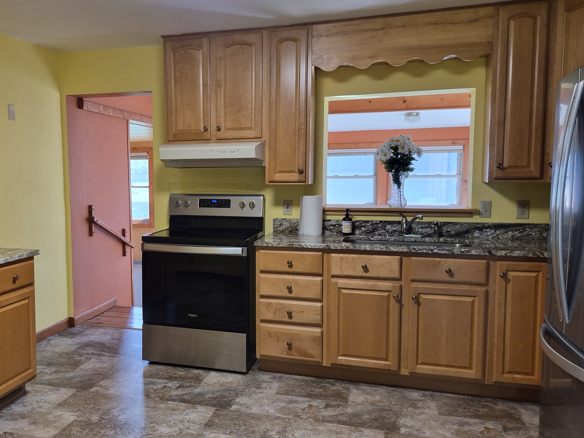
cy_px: 219
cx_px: 191
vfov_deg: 44.2
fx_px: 540
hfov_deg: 55.5
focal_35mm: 32
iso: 250
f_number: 1.8
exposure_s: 1/120
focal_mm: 5.4
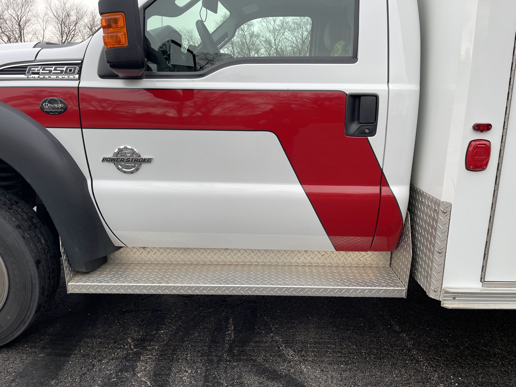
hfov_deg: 67.3
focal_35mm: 26
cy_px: 194
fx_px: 388
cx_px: 258
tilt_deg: -13.2
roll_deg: -1.8
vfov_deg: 53.1
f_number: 1.6
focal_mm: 5.1
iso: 40
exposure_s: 1/121
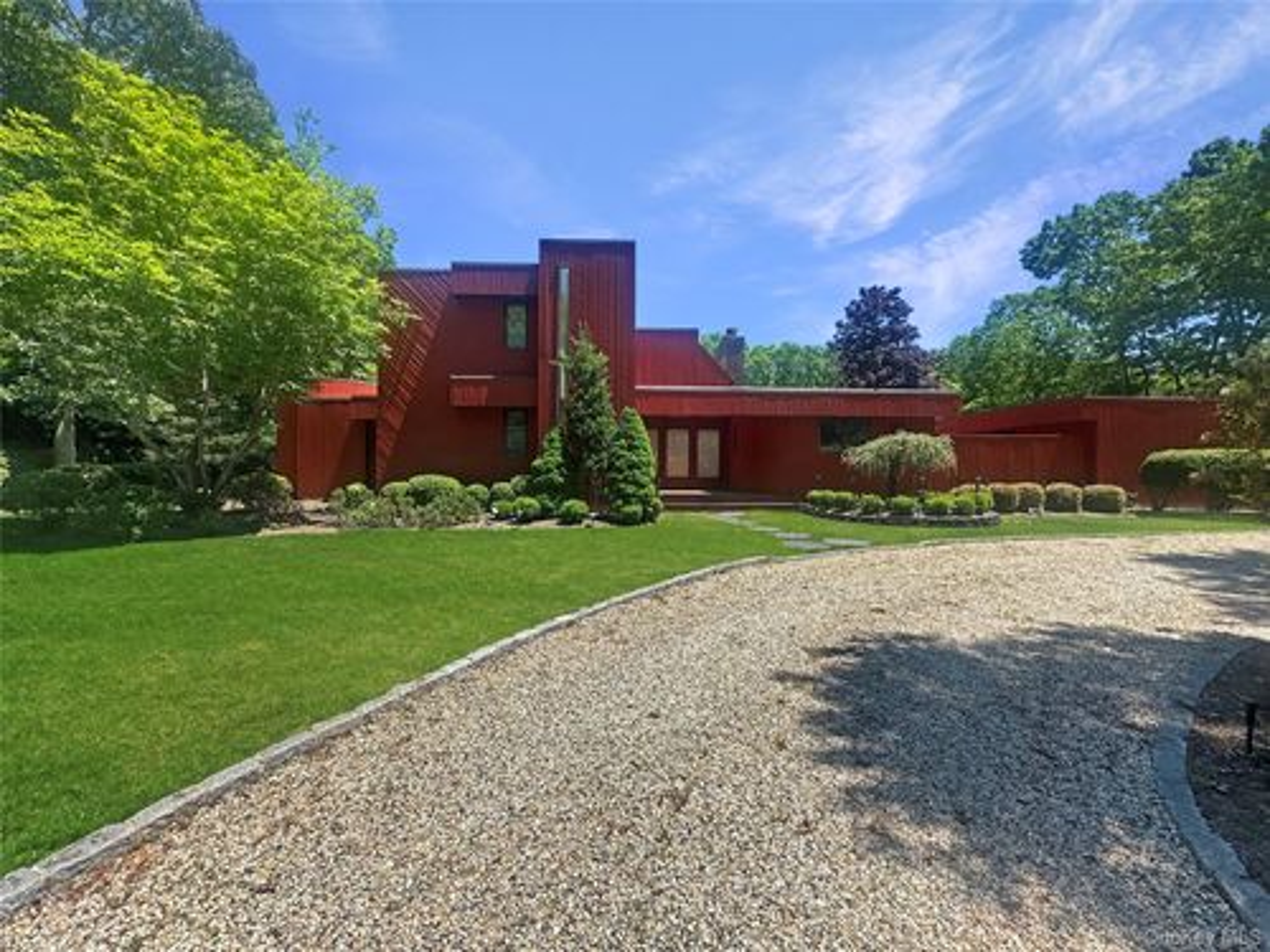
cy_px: 476
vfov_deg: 85.7
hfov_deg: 102.1
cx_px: 635
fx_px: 514
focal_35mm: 14
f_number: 2.2
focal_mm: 2.22
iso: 50
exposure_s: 1/1553
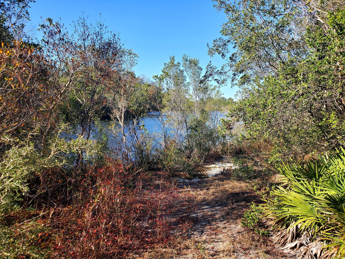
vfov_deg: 53.1
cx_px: 172
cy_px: 130
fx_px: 259
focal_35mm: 26
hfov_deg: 67.3
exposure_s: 1/833
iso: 50
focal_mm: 4.3
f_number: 2.4
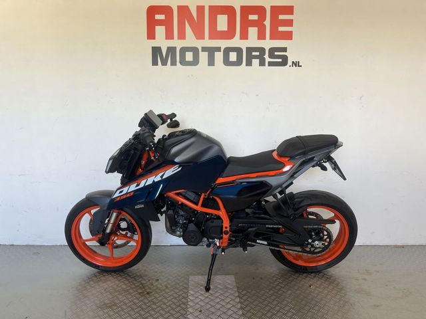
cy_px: 160
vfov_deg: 53.1
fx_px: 320
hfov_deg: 67.3
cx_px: 213
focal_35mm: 26
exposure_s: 1/100
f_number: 1.6
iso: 64
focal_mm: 5.1
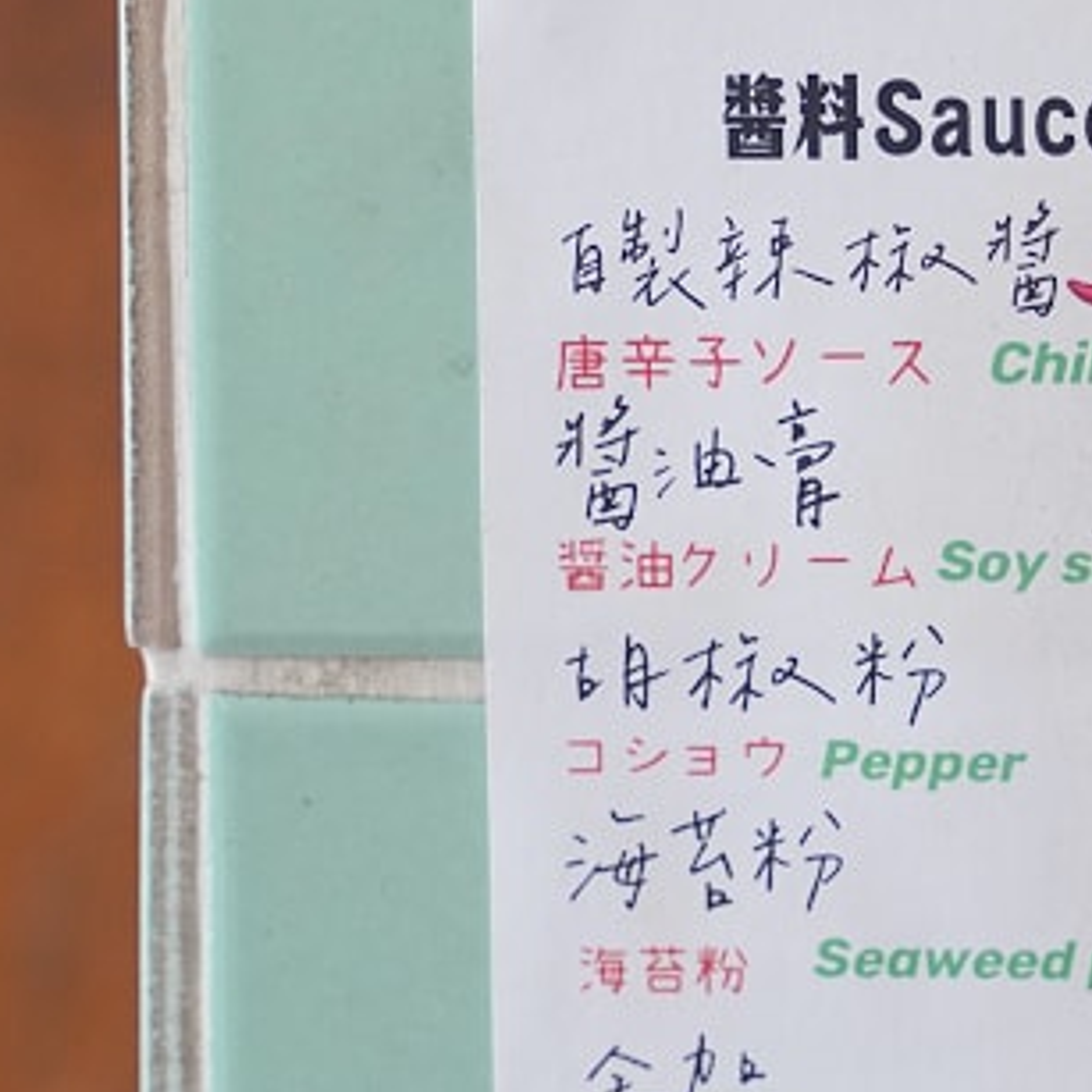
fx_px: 8887
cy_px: 420
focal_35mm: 249
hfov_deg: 7.0
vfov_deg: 7.0
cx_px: 779
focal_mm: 75
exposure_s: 1/160
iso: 1250
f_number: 4
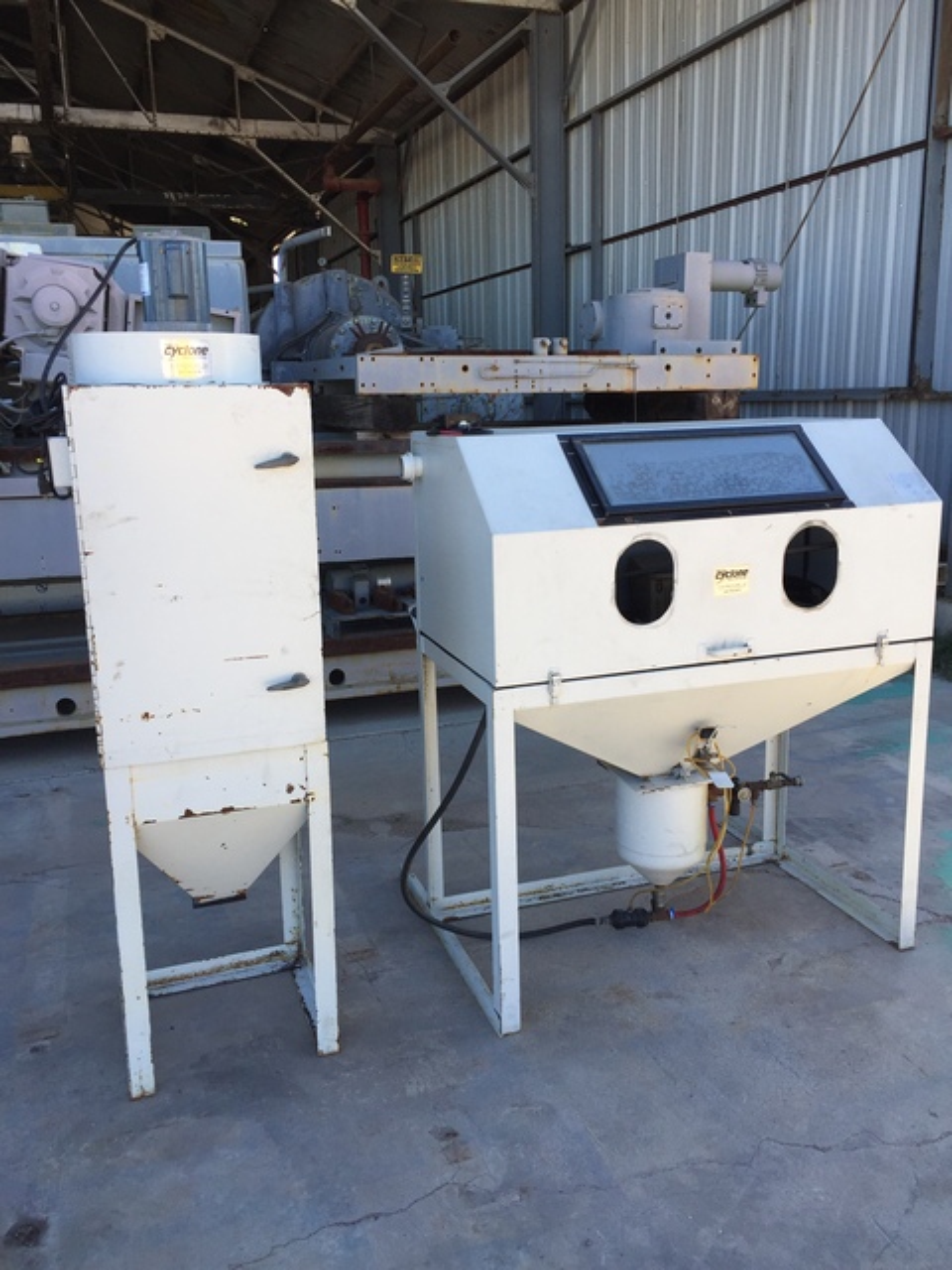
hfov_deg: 48.2
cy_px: 635
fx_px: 1063
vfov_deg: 61.7
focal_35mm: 29
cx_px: 476
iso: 32
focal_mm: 4.15
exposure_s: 1/565
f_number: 2.2
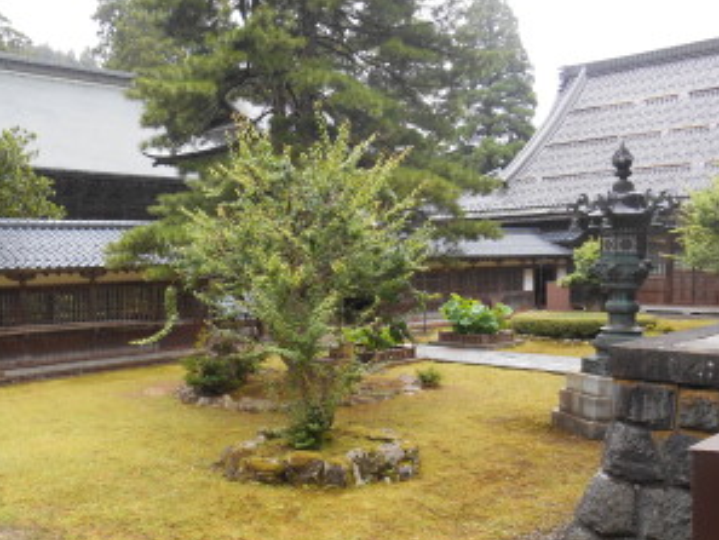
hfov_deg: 52.2
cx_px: 283
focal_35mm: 35
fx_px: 727
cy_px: 298
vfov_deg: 40.7
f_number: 3.4
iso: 400
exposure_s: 1/30
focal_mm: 4.7
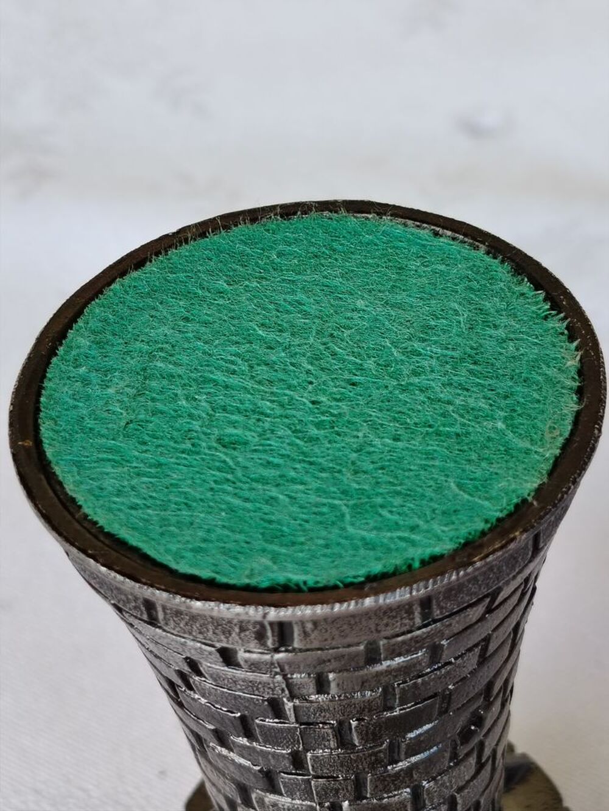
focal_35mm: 91
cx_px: 304
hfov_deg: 16.2
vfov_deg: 21.5
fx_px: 2134
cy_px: 406
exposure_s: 1/100
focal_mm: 5.25
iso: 103
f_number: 1.75
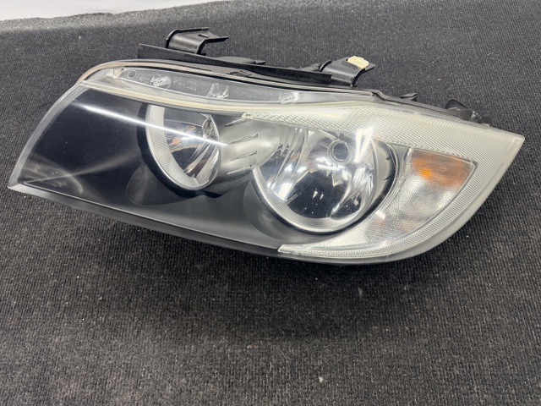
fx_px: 375
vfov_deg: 56.8
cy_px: 203
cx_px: 270
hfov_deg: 71.6
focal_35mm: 24
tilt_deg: -61.9
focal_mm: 6.76
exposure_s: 1/121
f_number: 1.78
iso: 160
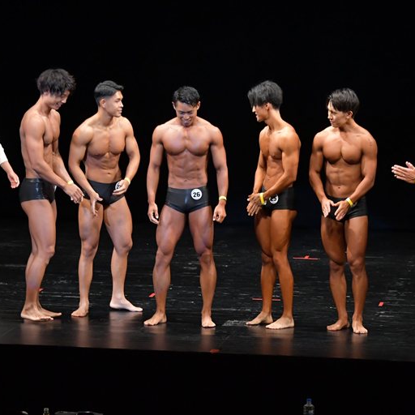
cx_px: 252
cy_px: 208
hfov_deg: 8.1
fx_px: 2930
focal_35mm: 216
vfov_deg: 8.1
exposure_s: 1/400
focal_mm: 112
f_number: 5.6
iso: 3200
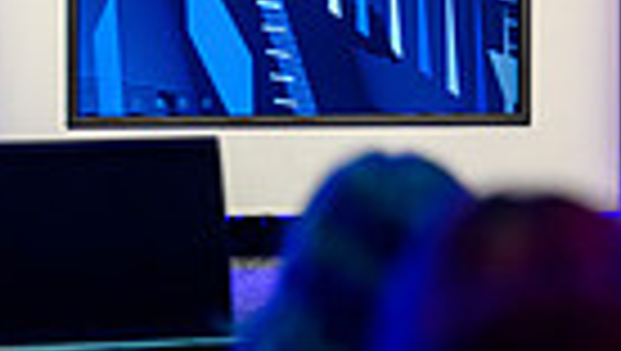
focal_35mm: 684
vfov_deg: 1.8
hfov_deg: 3.2
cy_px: -576
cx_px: 436
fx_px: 11276
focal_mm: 200
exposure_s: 1/640
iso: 4000
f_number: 2.8
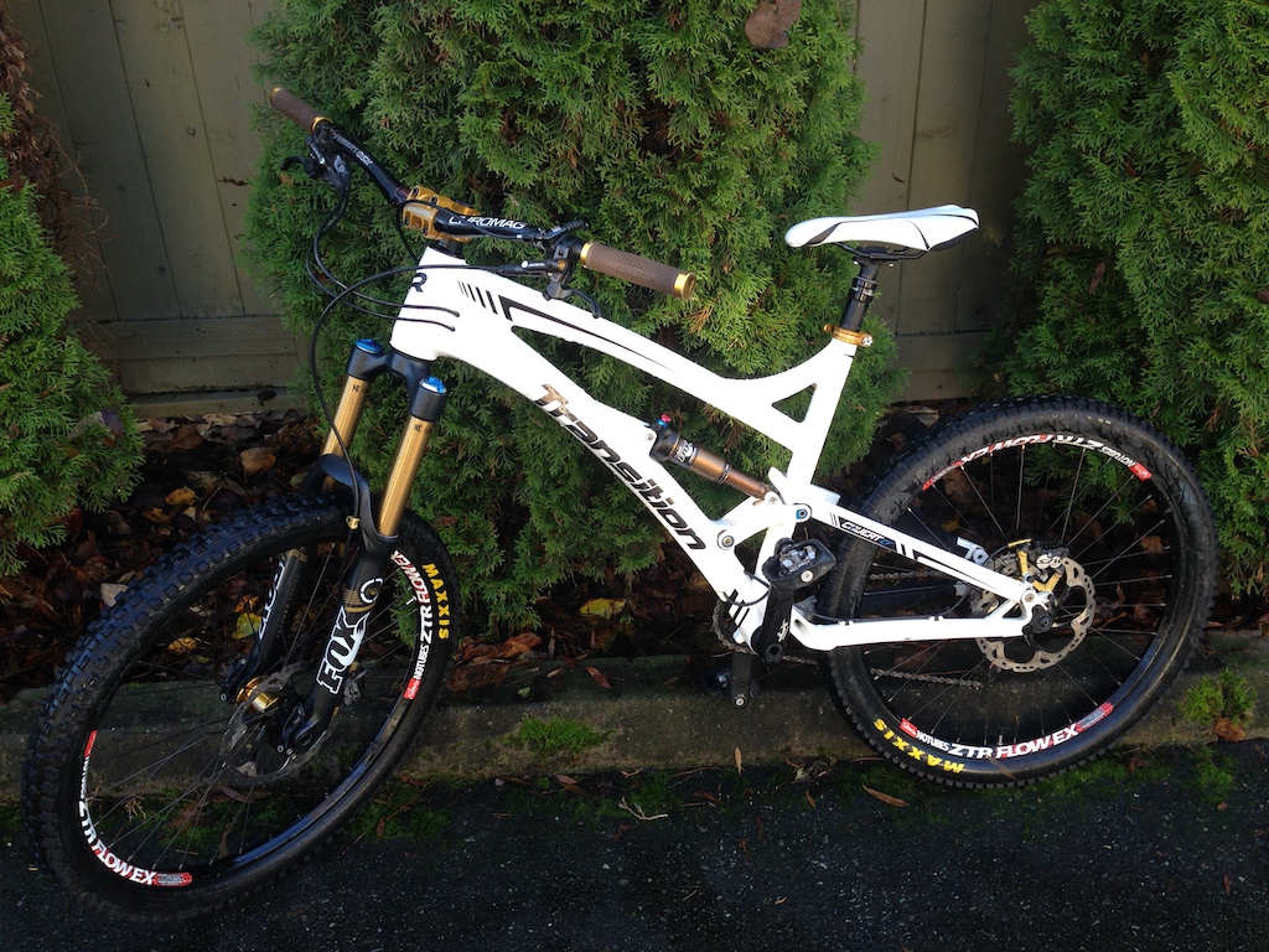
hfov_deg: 55.4
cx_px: 634
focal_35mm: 33
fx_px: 1210
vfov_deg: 42.9
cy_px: 476
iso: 50
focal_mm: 4.12
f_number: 2.4
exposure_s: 1/60
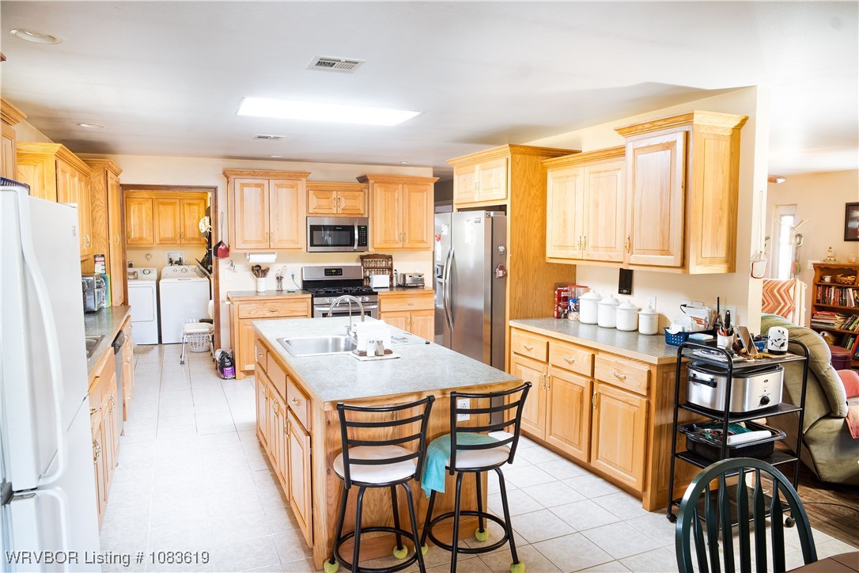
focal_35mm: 24
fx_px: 573
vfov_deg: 53.1
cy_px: 286
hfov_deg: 73.7
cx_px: 430
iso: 320
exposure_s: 1/10
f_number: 8
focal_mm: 16
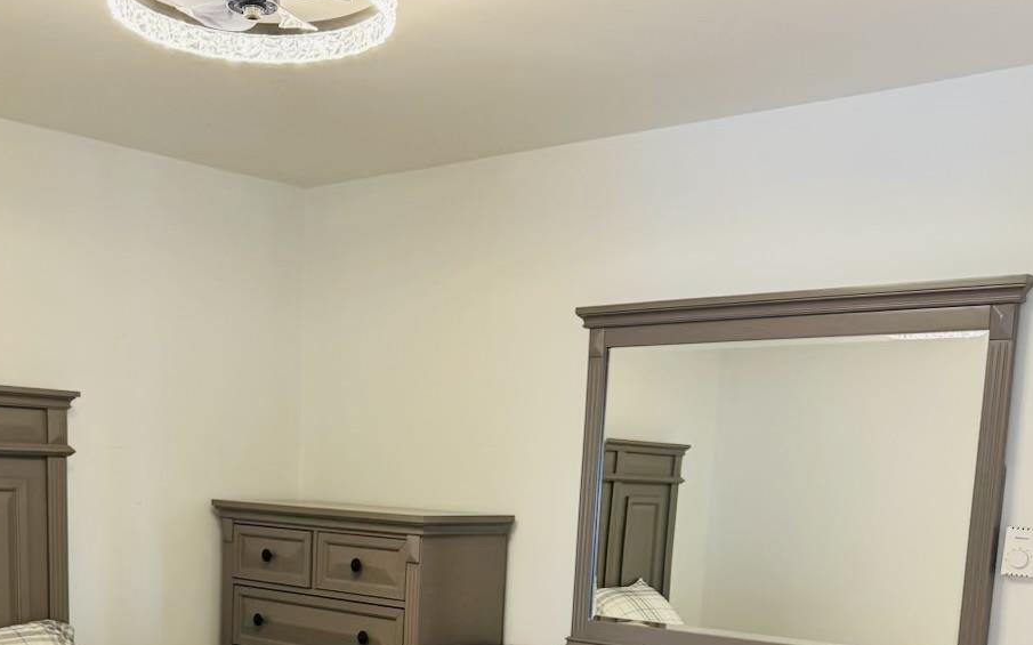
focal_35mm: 45
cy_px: 662
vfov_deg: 26.8
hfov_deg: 44.0
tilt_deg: -10.1
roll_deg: -2.8
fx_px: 1266
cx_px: 378
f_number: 1.78
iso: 250
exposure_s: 1/60
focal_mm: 6.76
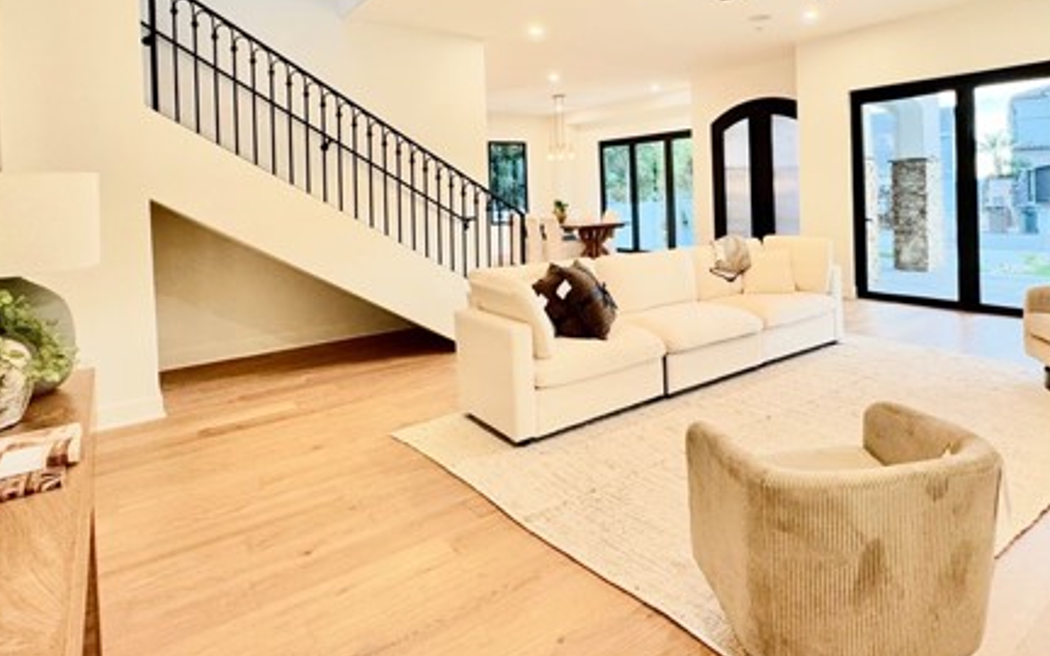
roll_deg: +1.0
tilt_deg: -2.1
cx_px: 625
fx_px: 630
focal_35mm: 22
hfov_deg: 78.8
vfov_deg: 53.6
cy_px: 202
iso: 320
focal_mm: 2.22
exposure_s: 1/120
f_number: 2.2
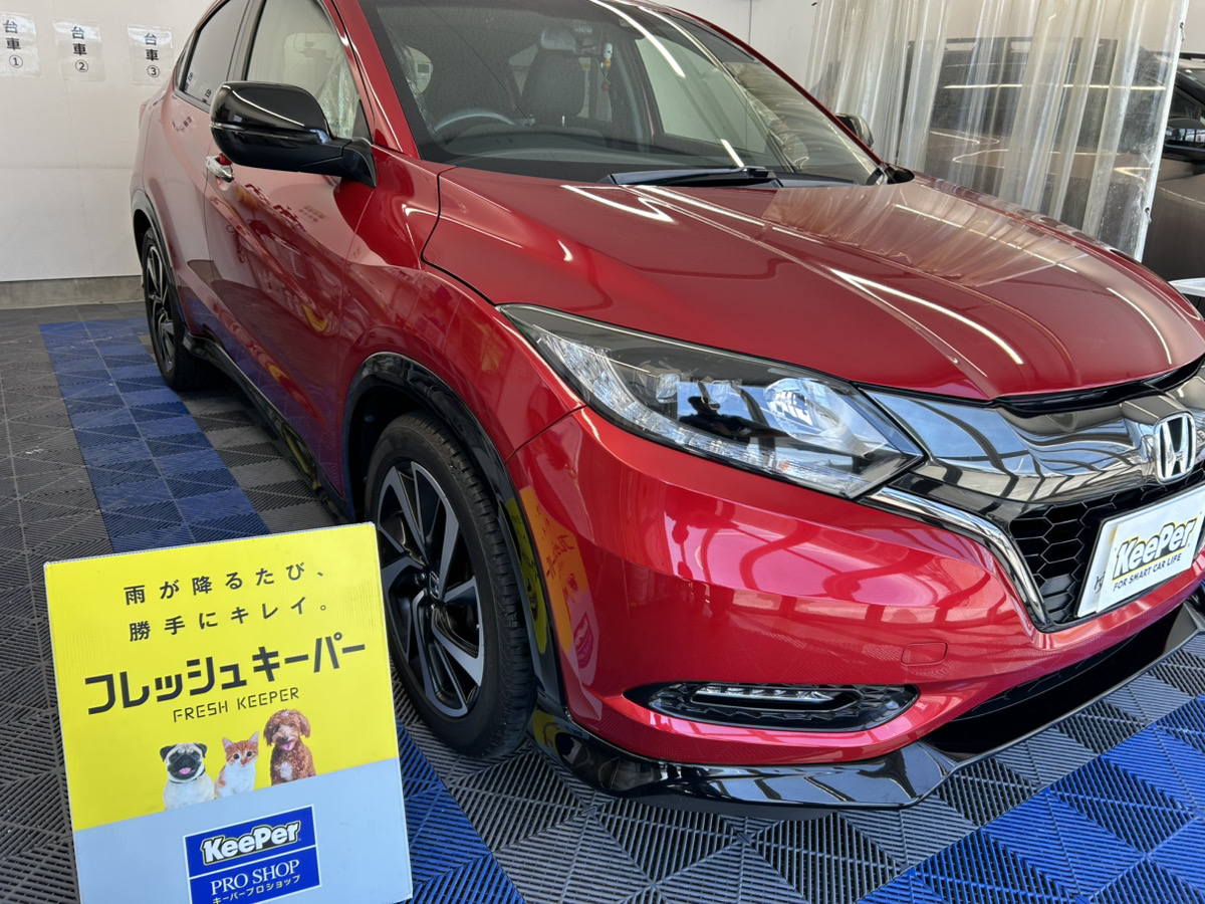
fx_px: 905
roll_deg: -2.2
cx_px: 602
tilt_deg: -19.1
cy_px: 452
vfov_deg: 53.1
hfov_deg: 67.3
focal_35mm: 26
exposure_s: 1/121
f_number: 1.5
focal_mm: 5.7
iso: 50
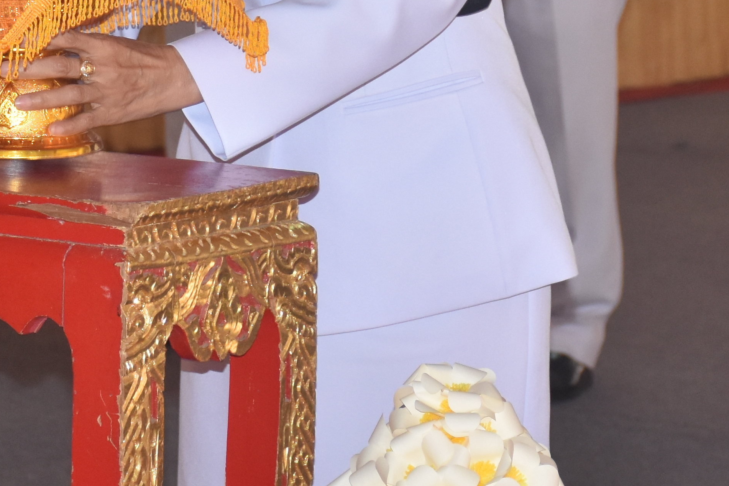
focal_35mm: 246
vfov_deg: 5.6
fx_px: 4981
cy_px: -106
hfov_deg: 8.4
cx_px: 317
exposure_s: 1/125
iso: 800
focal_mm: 52
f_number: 5.6
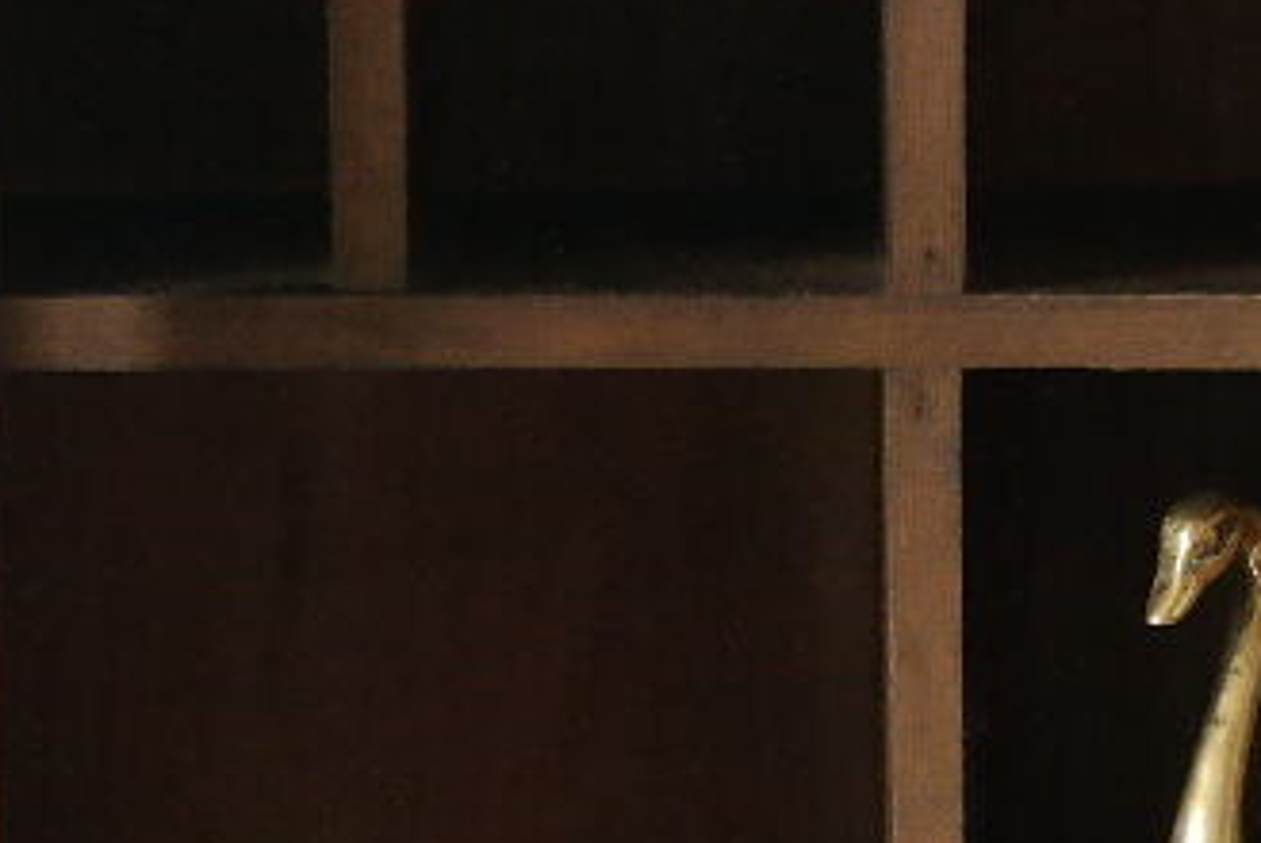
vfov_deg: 5.3
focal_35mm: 257
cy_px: 1050
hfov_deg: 8.0
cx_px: 993
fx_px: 9010
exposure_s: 1/30
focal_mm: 32
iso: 1600
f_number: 6.3
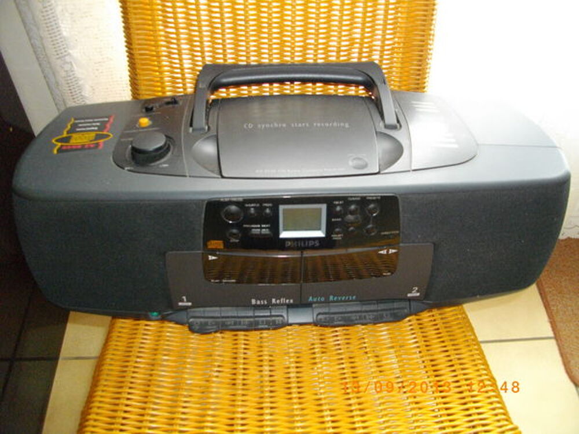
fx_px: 535
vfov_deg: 44.2
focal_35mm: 32
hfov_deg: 56.8
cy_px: 217
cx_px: 290
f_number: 2.9
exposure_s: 1/50
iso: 397
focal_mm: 5.7
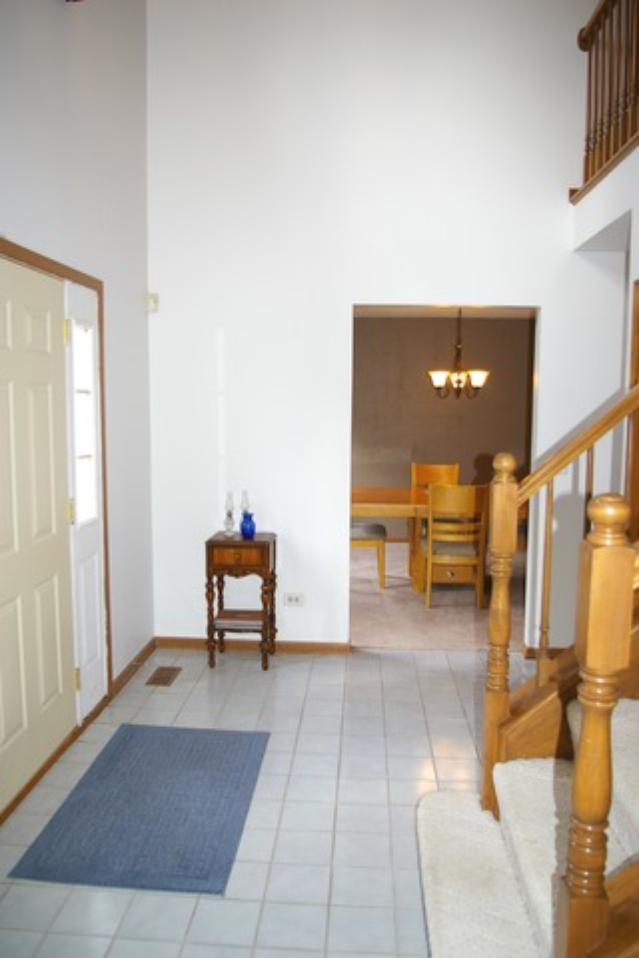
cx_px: 320
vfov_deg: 67.4
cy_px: 479
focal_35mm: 27
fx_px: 719
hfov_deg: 47.9
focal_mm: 18
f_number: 3.5
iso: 200
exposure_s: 1/45
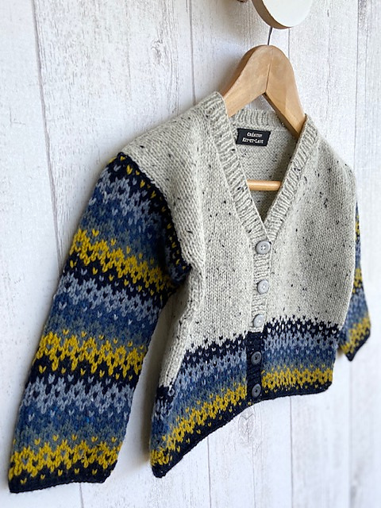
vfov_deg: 67.3
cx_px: 190
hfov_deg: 53.1
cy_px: 254
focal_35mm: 26
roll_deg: +1.9
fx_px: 382
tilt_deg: -15.6
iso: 32
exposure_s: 1/426
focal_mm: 4.25
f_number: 1.8
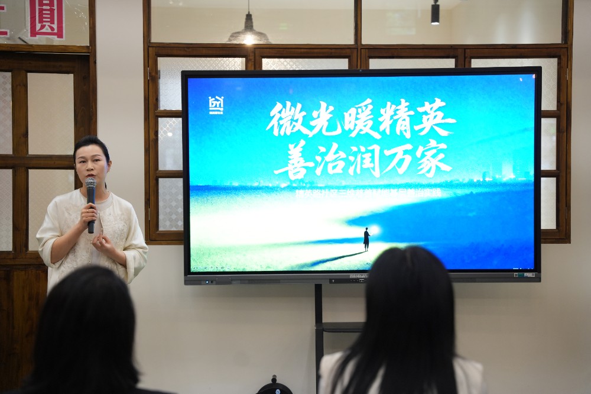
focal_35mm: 65
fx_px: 1067
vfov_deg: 20.9
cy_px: 197
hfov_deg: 31.0
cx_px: 296
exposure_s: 1/80
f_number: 2.8
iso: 1000
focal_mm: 65
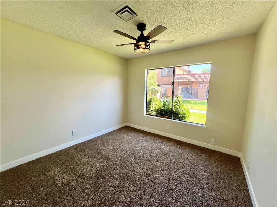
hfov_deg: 106.2
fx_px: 104
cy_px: 104
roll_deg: -0.6
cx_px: 138
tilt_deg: -7.3
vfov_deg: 89.9
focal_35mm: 13
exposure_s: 1/121
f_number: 1.8
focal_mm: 1.57
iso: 32
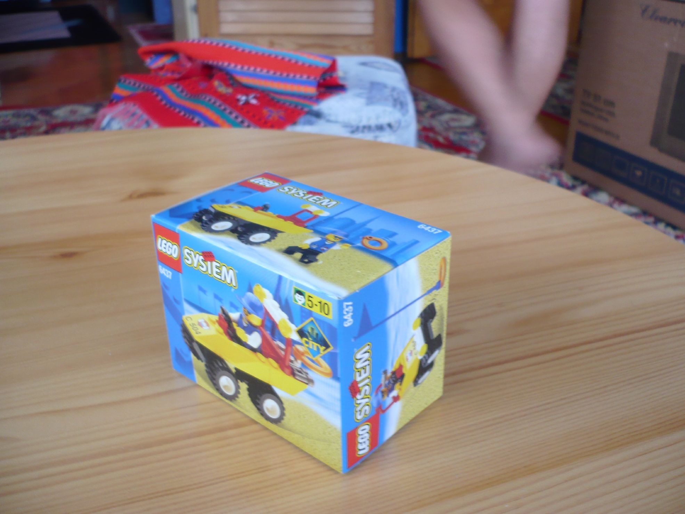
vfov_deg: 40.7
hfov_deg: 52.6
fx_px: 693
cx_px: 342
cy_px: 257
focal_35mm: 35
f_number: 2.8
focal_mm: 5.8
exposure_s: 1/25
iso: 100
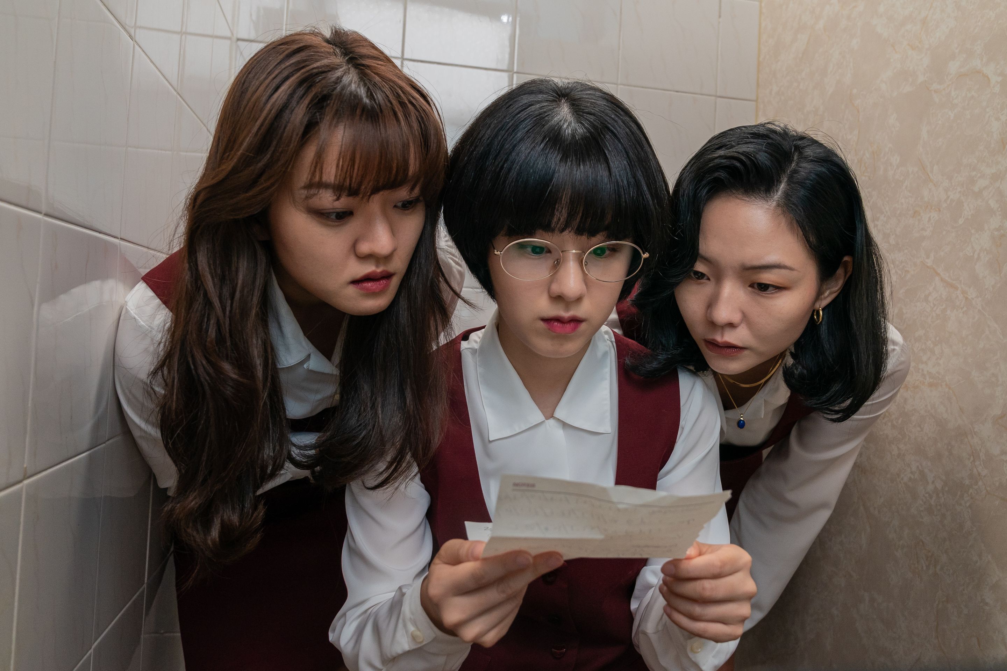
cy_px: 297
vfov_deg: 44.4
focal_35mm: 29
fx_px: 821
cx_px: 562
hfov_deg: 62.8
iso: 1600
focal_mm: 24
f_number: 5
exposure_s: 1/160
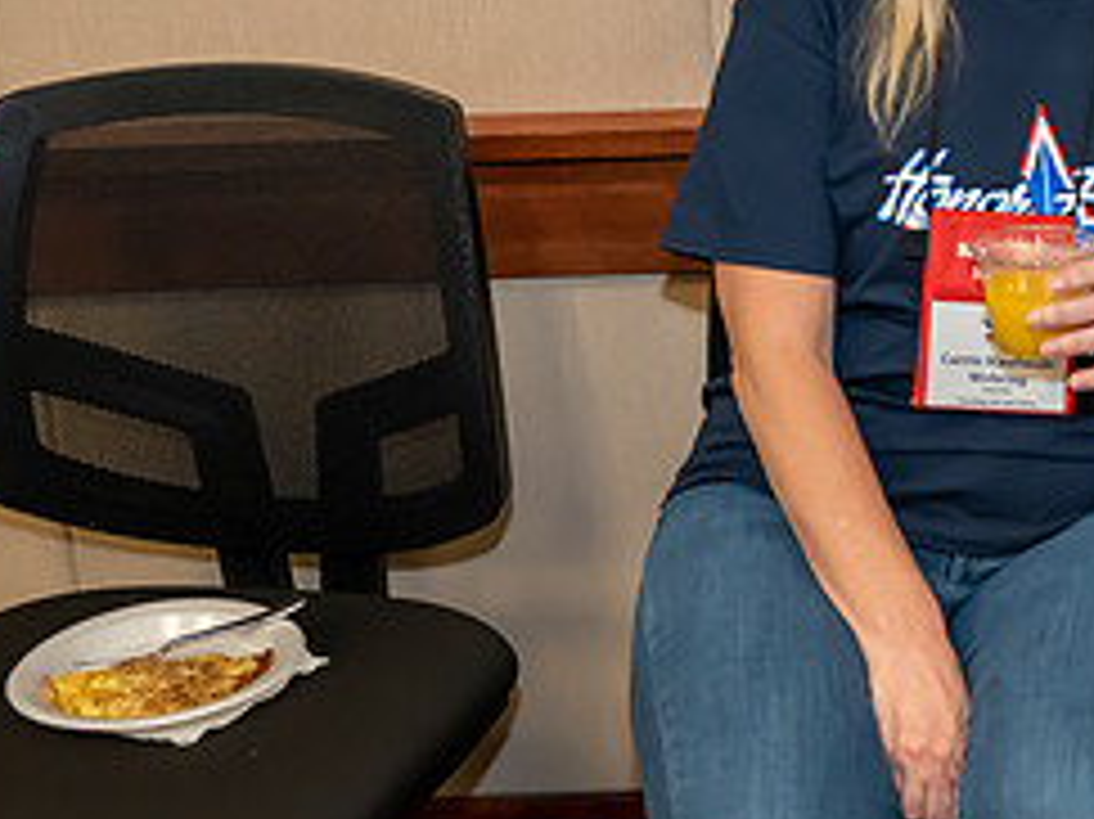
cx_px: 1238
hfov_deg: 19.9
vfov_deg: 15.7
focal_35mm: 94
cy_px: 310
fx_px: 2969
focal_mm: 41
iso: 8000
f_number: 5
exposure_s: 1/160
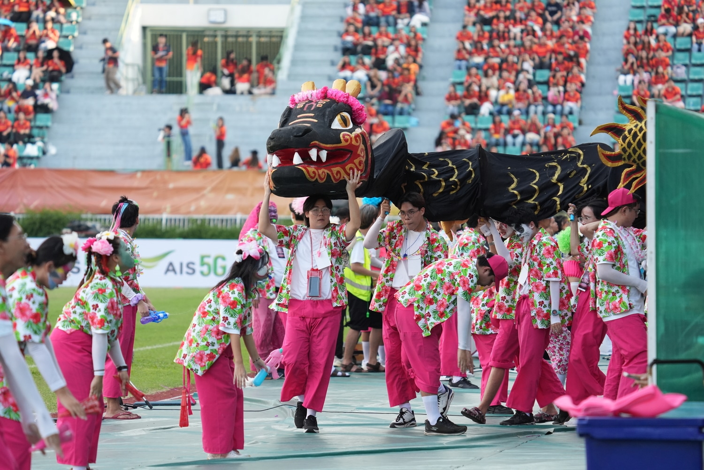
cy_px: 235
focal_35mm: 289
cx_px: 352
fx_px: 5651
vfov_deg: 4.8
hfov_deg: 7.1
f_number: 5.6
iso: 1250
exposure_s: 1/640
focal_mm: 289
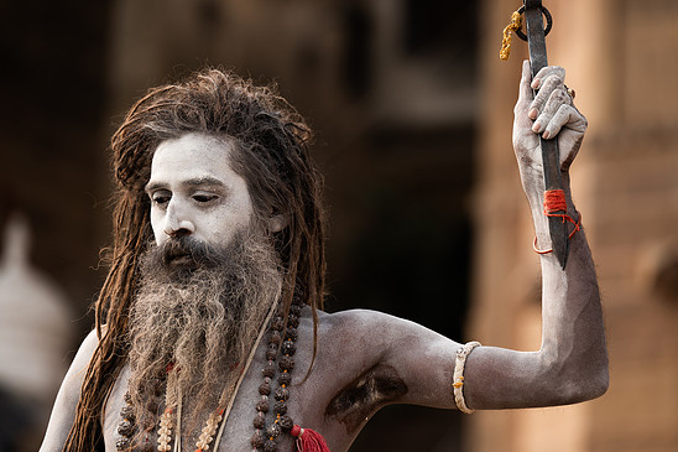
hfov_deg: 16.1
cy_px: 218
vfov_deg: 10.8
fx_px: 2391
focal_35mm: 127
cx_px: 349
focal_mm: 120
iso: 100
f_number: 2.8
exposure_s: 1/1000
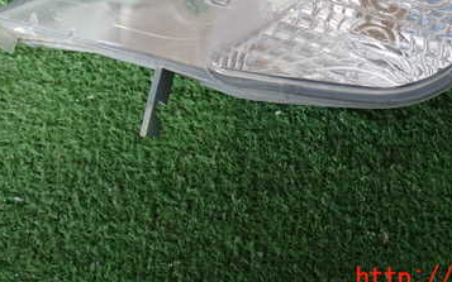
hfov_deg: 35.6
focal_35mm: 57
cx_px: 262
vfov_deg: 22.0
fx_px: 702
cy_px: 10
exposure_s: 1/50
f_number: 2.4
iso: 200
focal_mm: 5.79
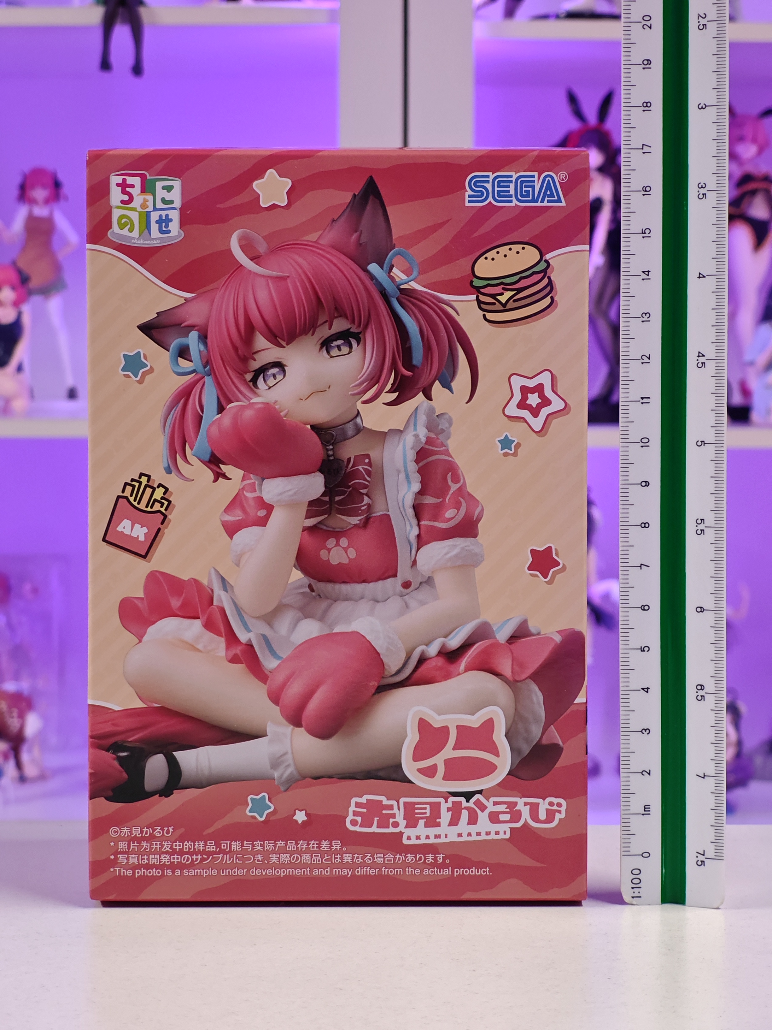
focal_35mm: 80
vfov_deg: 24.4
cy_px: 515
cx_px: 386
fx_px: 2379
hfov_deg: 18.4
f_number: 2.4
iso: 1000
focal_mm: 7.48
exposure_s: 1/25
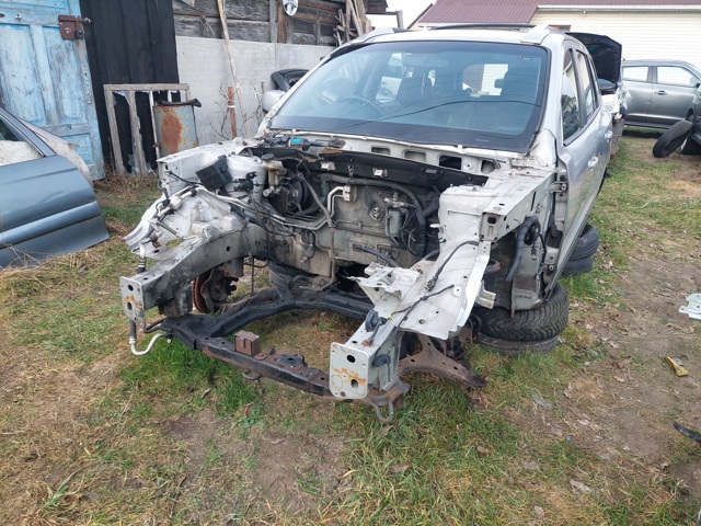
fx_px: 486
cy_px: 263
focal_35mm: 24
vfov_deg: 56.8
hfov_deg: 71.6
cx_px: 350
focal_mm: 5.23
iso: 40
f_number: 1.8
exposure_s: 1/143
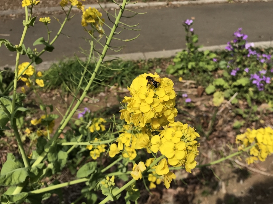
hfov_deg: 53.8
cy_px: 99
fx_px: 268
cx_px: 156
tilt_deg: -27.9
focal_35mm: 34
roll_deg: -2.5
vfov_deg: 41.8
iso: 20
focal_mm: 3.99
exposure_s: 1/2907
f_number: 1.8
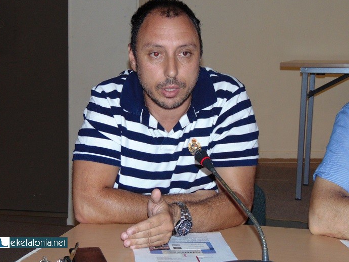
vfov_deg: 19.1
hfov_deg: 25.4
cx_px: 166
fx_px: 776
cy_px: 121
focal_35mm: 77
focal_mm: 12.8
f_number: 3.7
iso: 200
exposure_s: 1/60
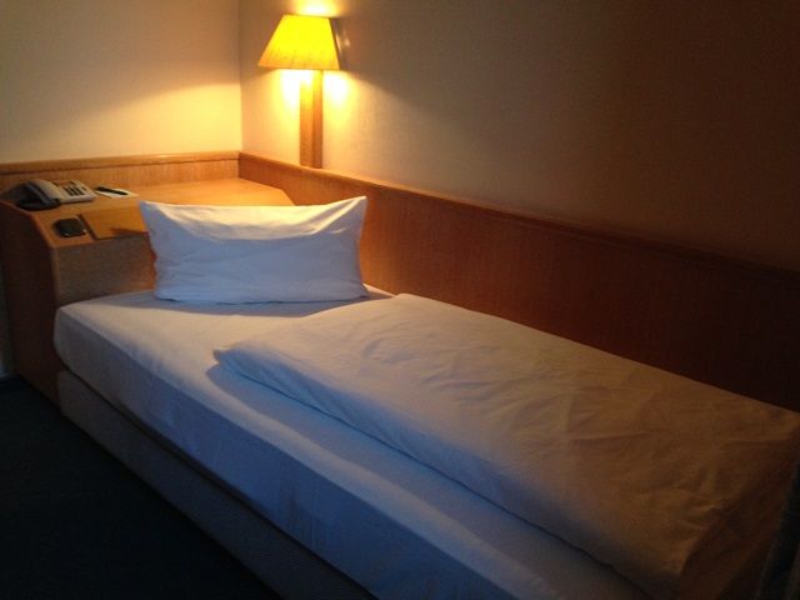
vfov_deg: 42.9
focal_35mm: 33
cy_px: 300
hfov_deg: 55.4
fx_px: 763
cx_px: 400
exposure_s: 1/20
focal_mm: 4.12
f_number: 2.4
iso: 200
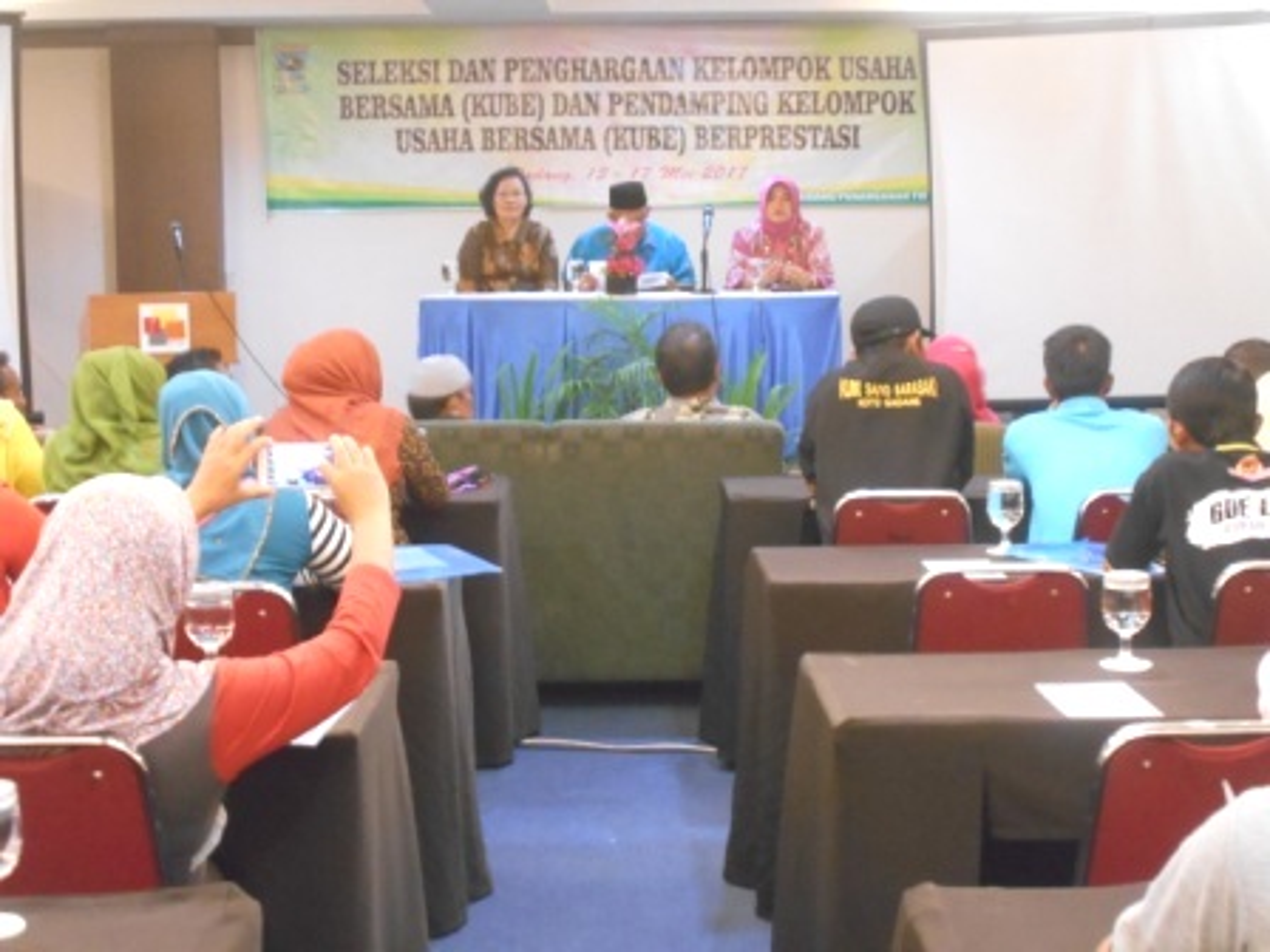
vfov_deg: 25.2
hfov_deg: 33.2
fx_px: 2128
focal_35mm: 58
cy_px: 476
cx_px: 635
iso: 800
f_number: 4.9
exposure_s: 1/5
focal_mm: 10
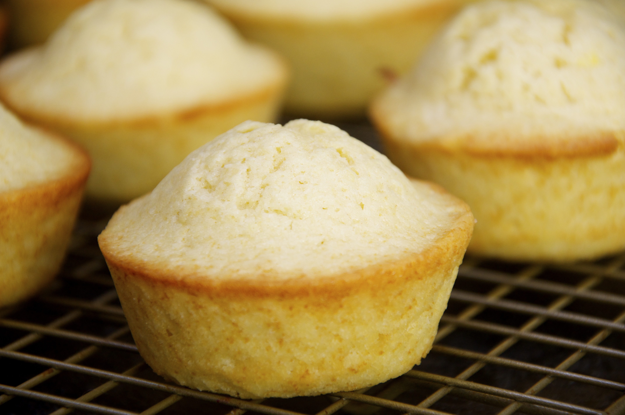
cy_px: 208
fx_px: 2731
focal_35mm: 158
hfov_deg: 13.1
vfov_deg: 8.7
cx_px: 312
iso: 400
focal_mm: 105
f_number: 5.6
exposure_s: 1/60
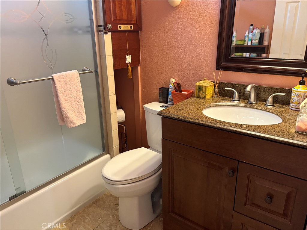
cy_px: 115
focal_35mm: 26
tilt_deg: -19.2
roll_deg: +1.7
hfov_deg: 67.3
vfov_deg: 53.1
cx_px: 154
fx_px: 231
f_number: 1.6
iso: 320
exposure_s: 1/60
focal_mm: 5.96
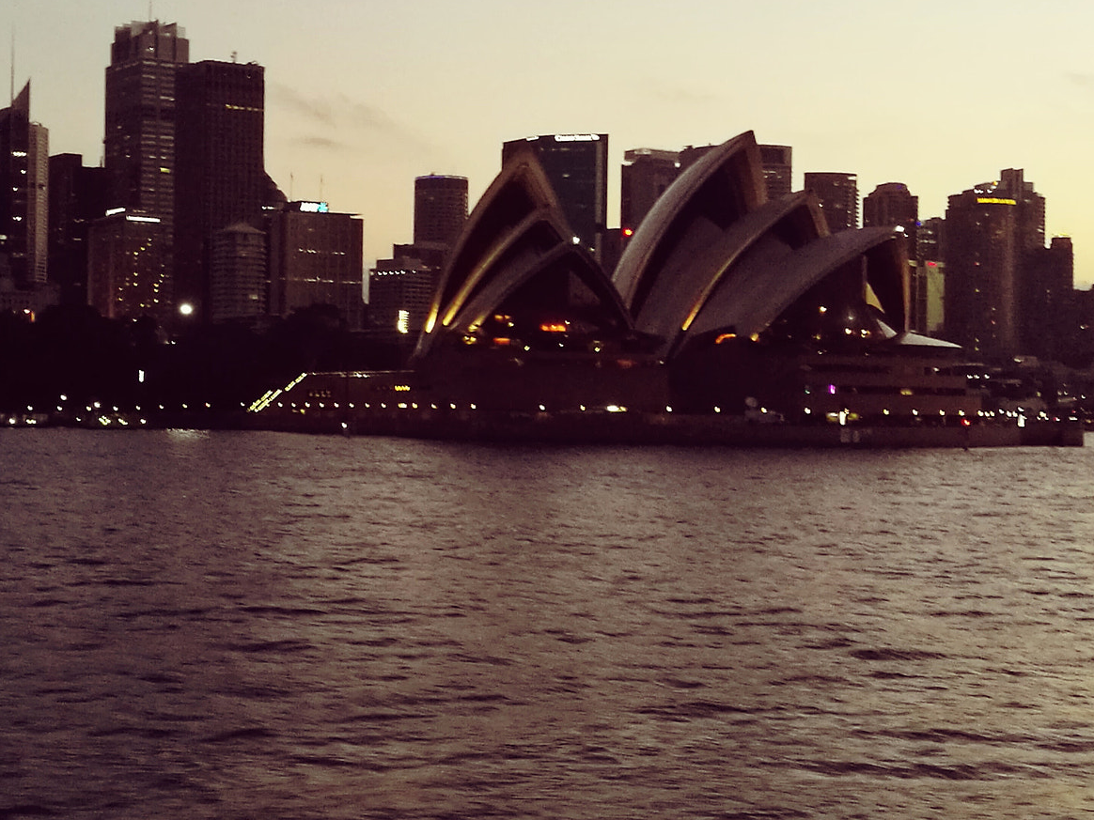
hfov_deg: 29.3
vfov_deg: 22.2
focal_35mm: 66
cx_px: 397
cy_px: 355
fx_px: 2086
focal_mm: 4.5
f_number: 2.2
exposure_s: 1/33.3
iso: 320
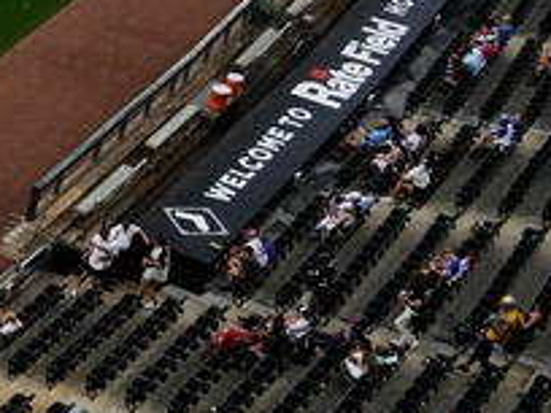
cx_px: -678
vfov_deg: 12.8
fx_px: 1846
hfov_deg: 13.5
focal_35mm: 116
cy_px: 178
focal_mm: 24
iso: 800
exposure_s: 1/640
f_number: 6.3
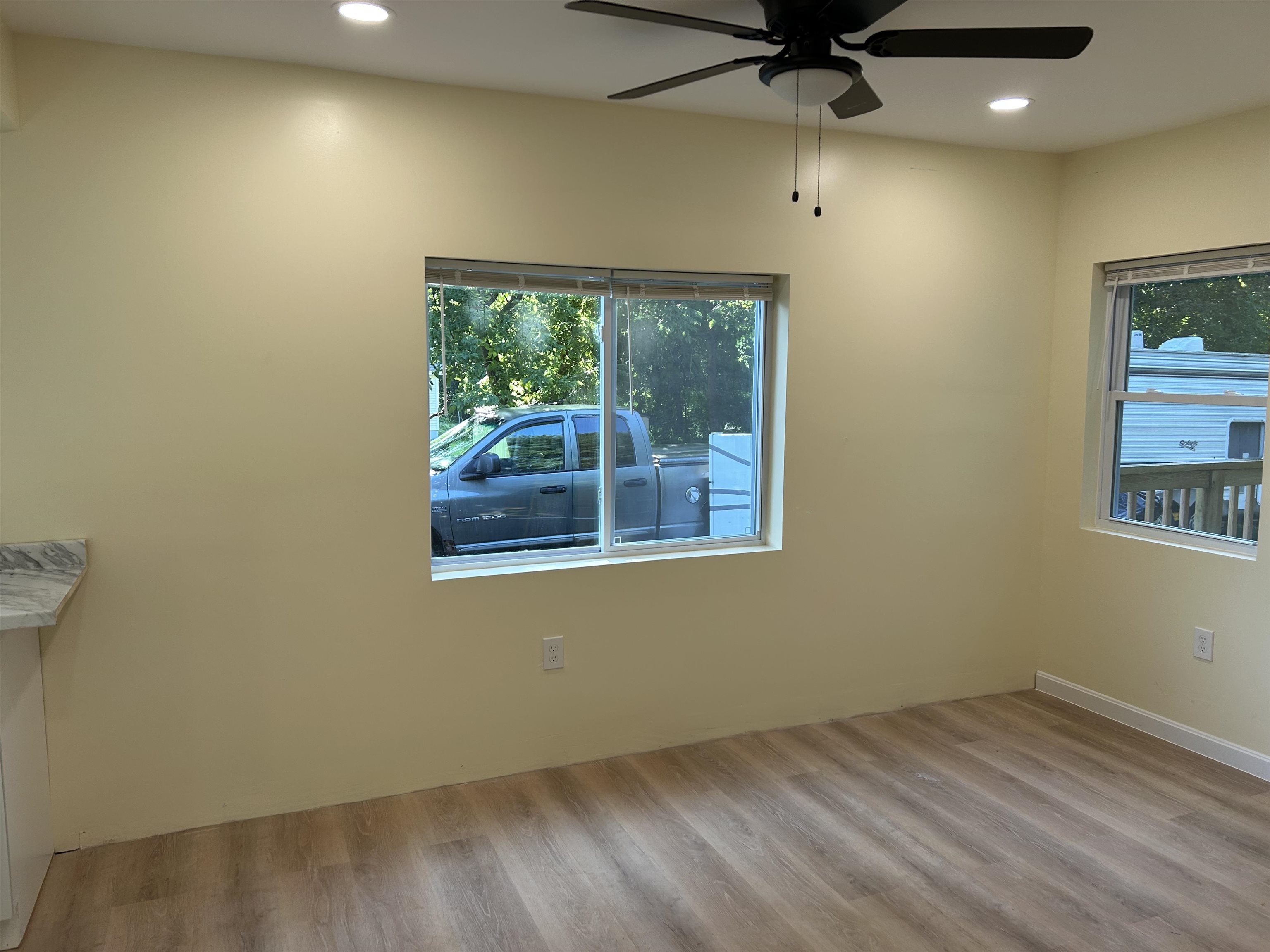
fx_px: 954
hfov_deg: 67.3
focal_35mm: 26
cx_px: 635
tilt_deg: -6.4
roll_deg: +0.3
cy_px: 476
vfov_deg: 53.1
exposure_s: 1/120
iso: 64
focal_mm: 5.7
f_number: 1.5
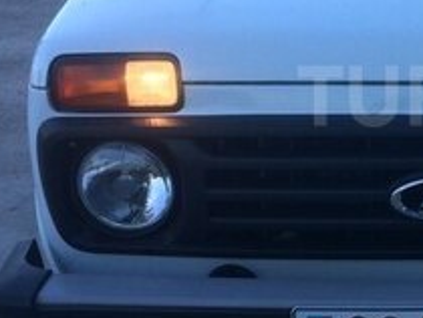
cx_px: 504
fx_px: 1113
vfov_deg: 16.2
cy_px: 96
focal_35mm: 91
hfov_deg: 20.2
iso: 32
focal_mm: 4.15
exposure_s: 1/181
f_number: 2.2
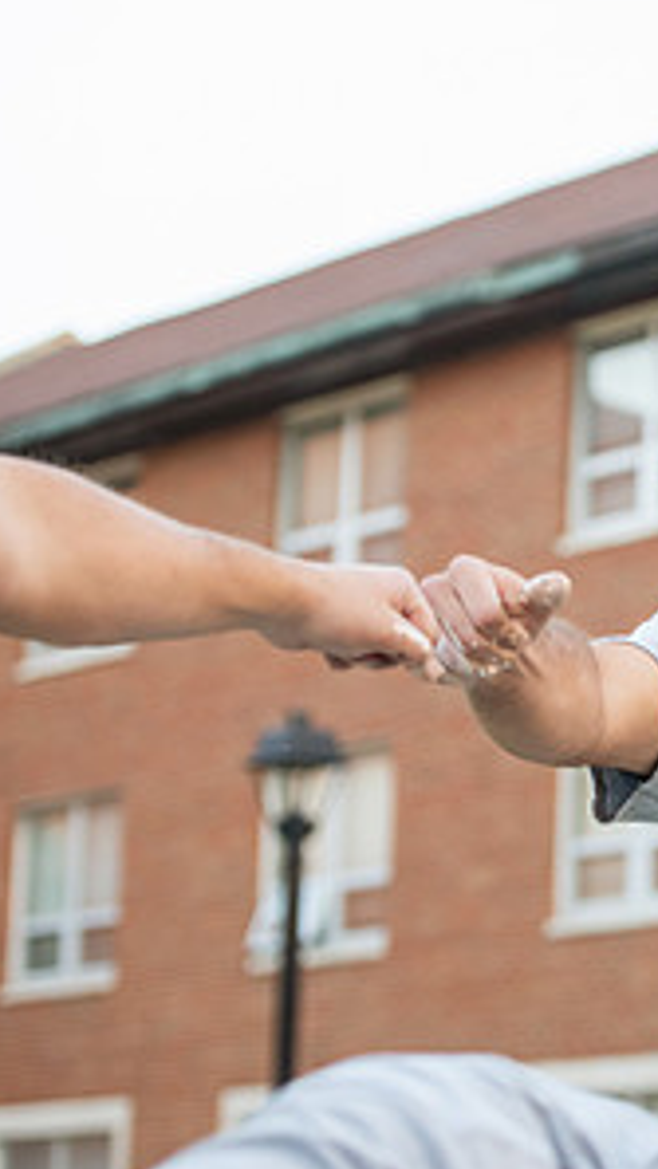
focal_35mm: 143
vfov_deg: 15.0
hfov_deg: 8.3
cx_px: 1005
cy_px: 525
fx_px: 4437
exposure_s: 1/400
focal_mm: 70
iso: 800
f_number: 3.2
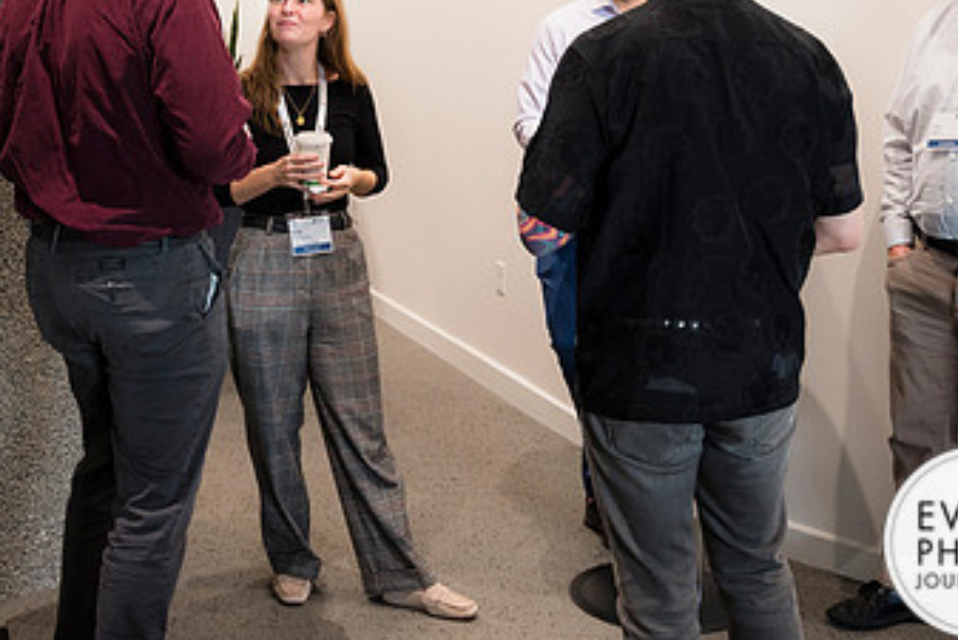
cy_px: 182
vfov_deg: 24.4
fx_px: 1464
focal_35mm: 55
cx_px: 347
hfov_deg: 36.0
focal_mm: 32
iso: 1000
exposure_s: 1/125
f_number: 4
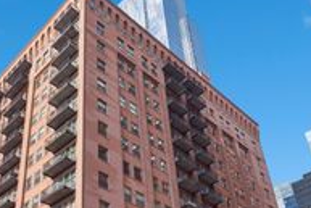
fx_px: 380
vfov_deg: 28.9
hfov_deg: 43.3
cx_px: 85
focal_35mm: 44
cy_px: 201
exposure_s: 1/320
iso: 200
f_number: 8
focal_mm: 17
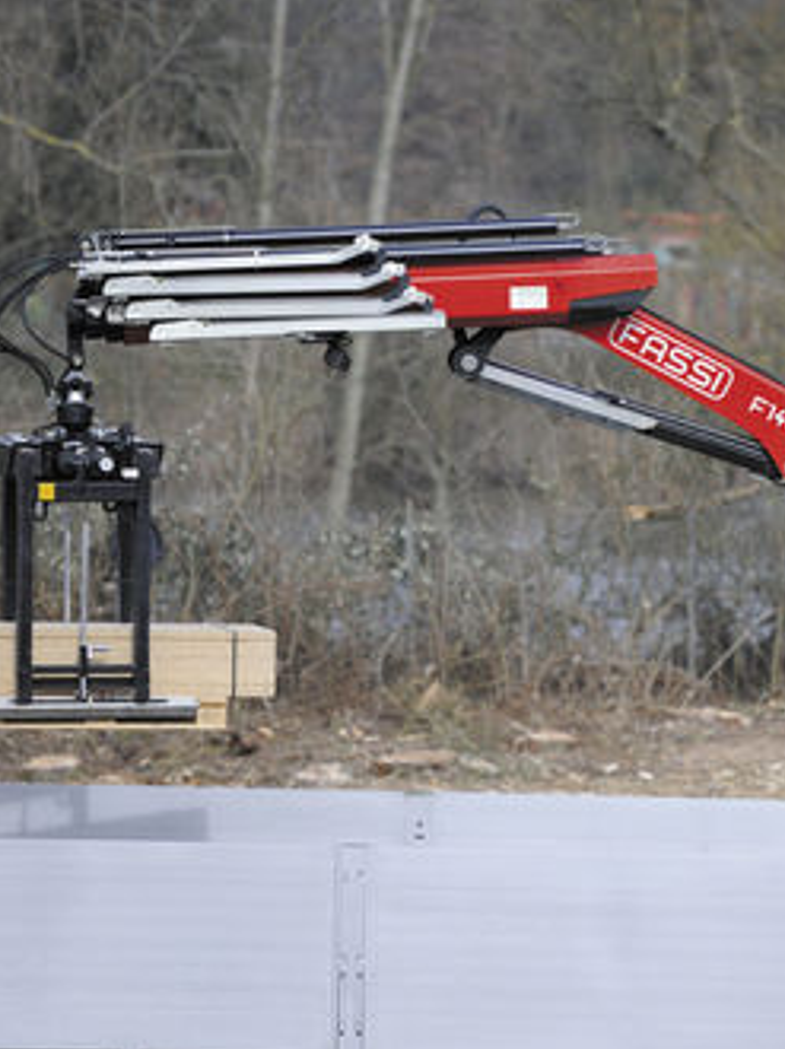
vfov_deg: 7.0
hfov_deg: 5.2
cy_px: 526
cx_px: 613
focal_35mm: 284
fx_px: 8598
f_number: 3.2
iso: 100
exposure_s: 1/640
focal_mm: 195
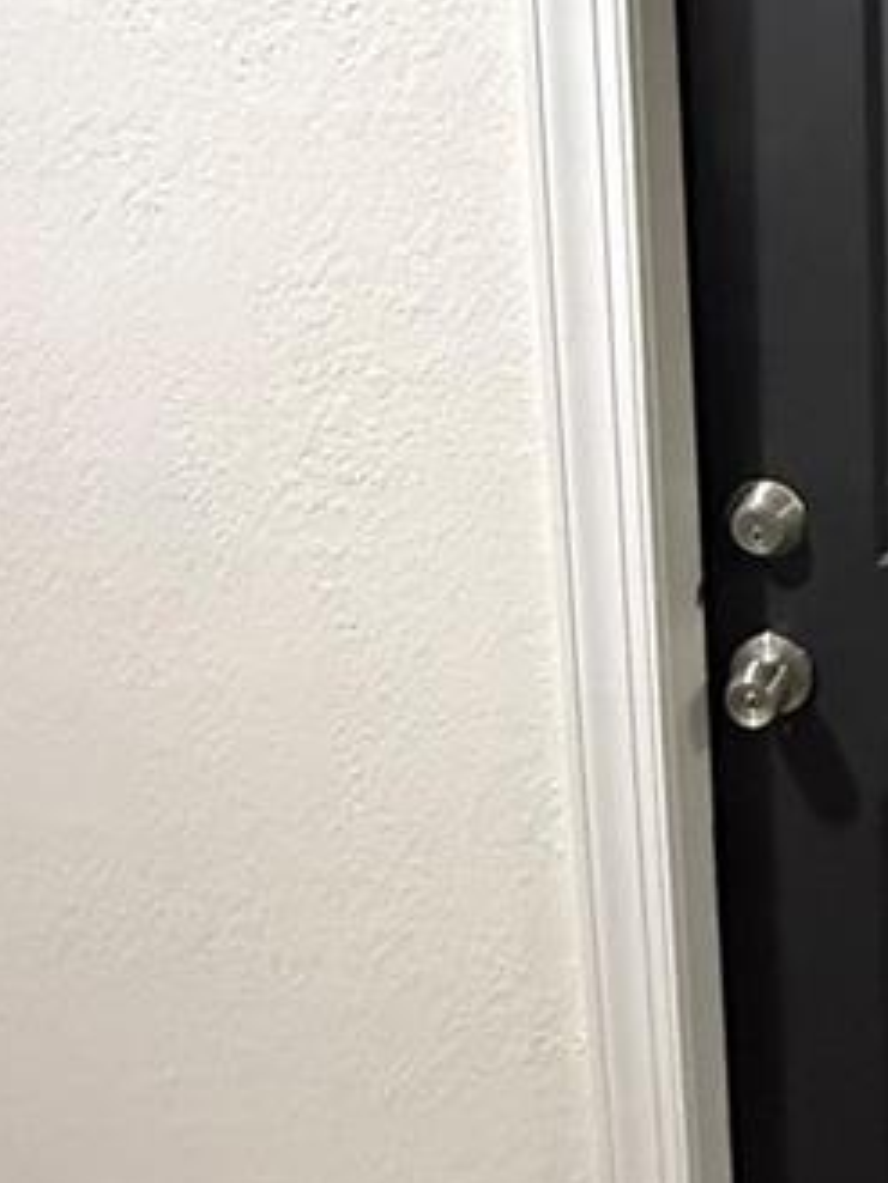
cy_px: 370
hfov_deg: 26.0
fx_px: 1743
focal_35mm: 51
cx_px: 1025
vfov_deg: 37.0
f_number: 2.2
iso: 1250
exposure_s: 1/40
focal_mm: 2.22
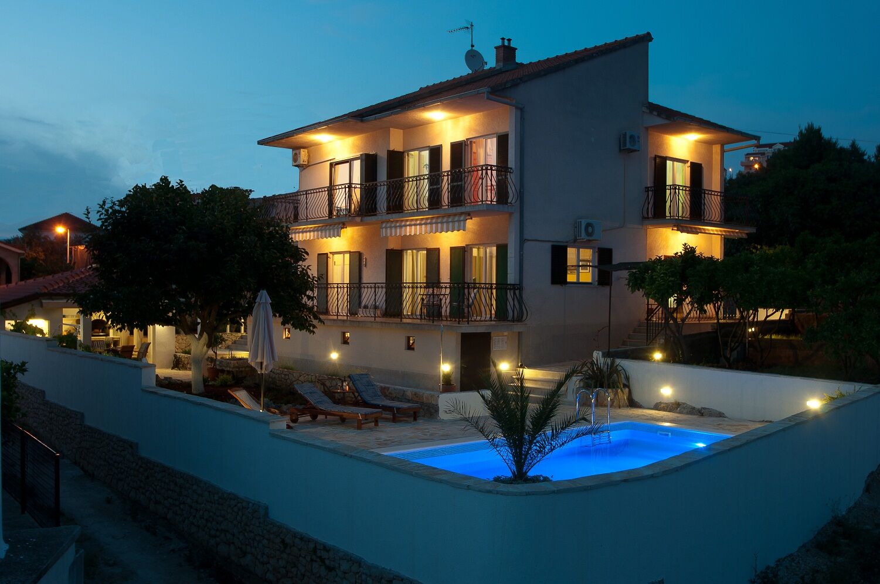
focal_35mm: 36
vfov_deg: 36.8
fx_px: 879
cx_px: 440
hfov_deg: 53.2
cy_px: 292
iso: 100
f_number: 8
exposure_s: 5
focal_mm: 24
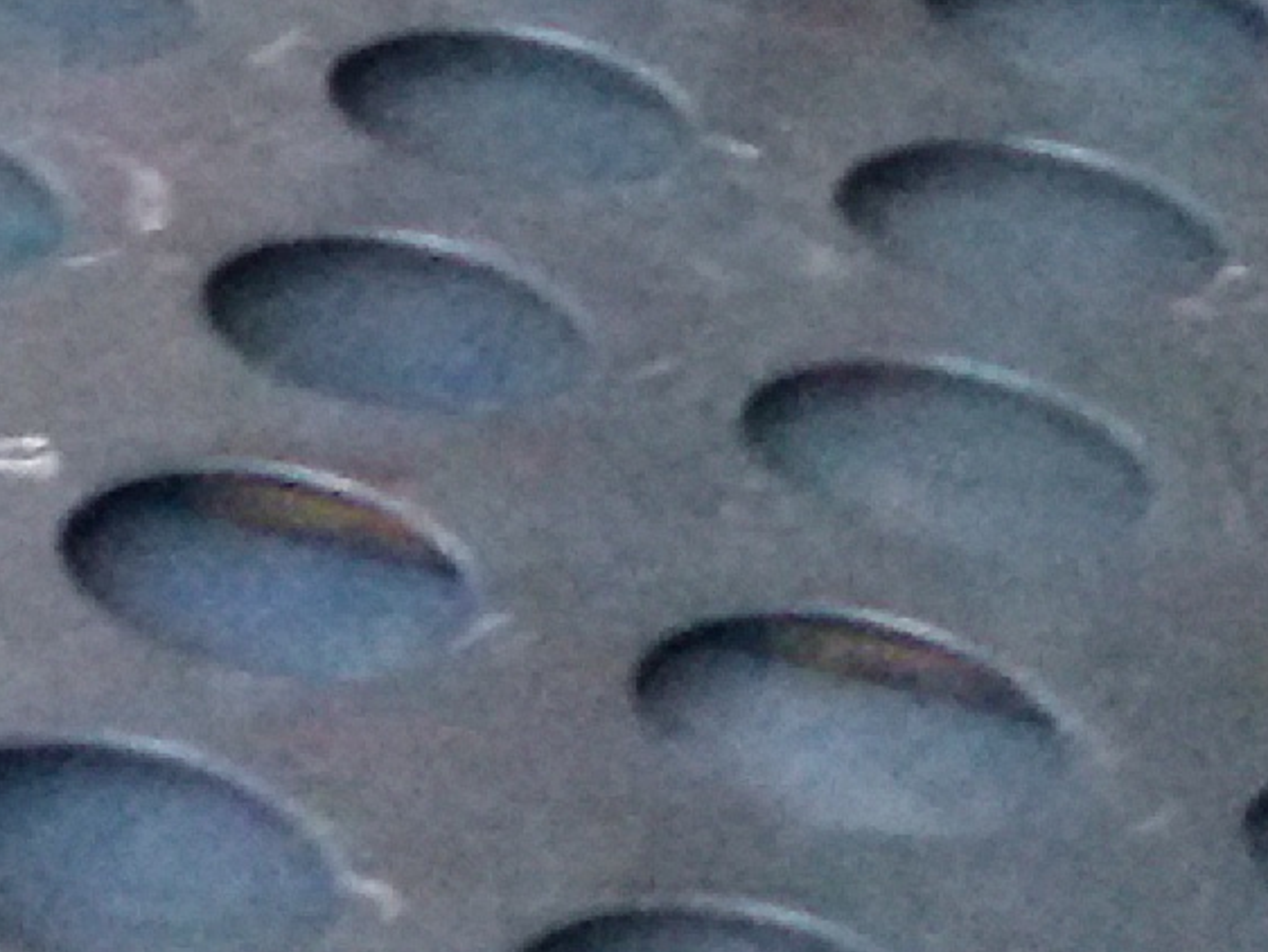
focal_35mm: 180
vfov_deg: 7.7
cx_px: -1778
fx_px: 6596
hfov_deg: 9.7
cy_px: -1340
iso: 640
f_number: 2.4
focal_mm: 2.93
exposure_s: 1/33
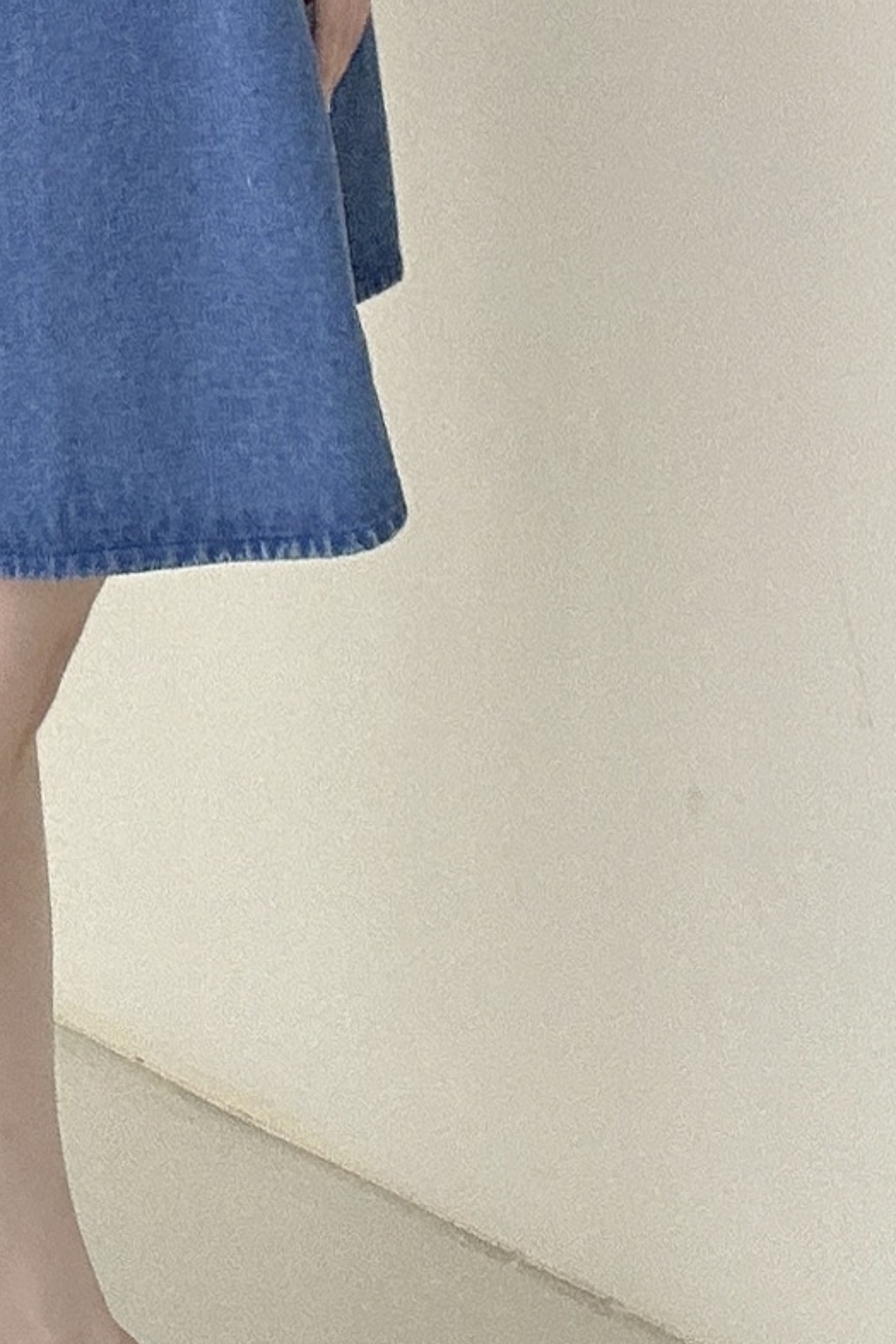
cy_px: 19
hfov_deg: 18.1
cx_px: -39
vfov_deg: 26.3
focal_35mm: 73
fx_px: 2725
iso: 80
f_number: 1.9
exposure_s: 1/64
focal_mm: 2.69
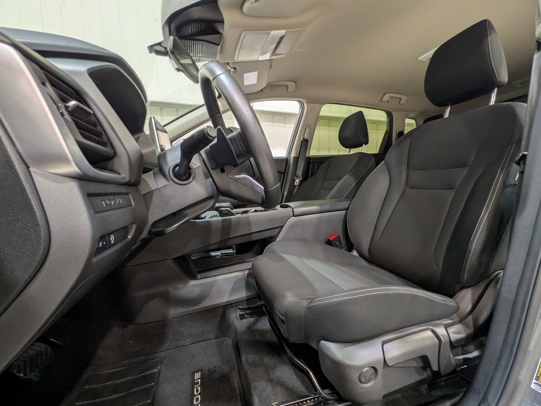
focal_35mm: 15
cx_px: 276
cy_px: 215
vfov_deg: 81.7
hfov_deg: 98.2
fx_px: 234
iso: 72
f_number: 2.2
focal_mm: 1.83
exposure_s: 1/24
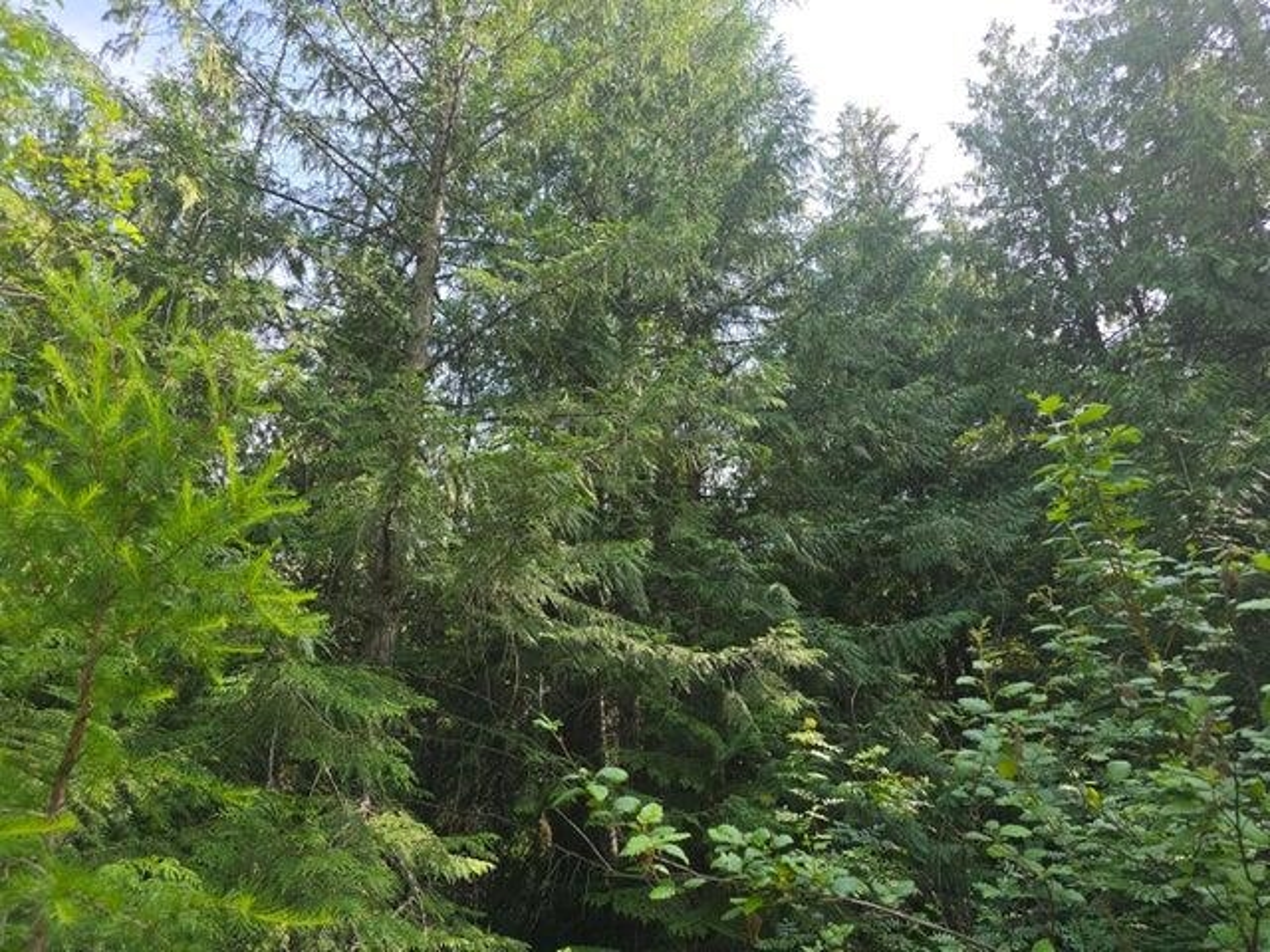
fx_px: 844
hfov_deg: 73.9
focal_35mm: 23
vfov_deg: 58.9
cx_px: 635
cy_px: 476
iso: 12
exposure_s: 1/180
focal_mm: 6.3
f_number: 1.7
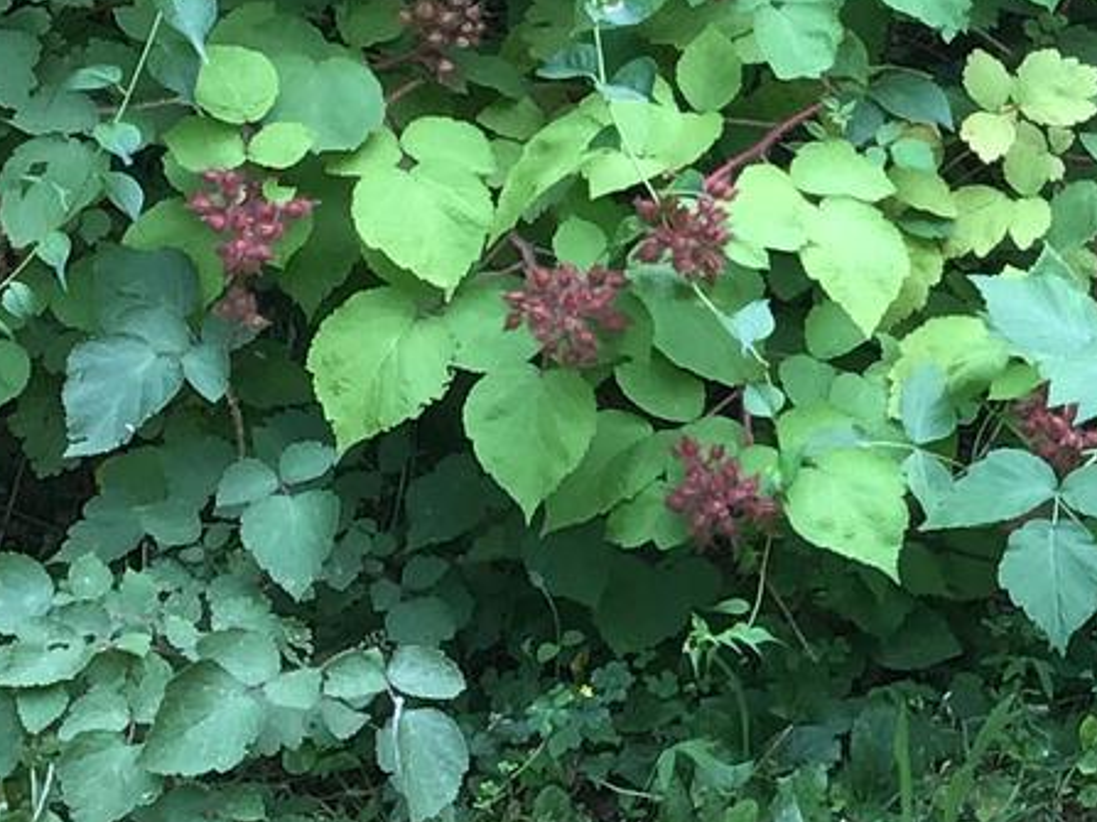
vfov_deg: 10.4
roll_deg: -1.4
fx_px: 4499
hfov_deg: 13.5
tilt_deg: -2.5
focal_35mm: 142
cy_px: 535
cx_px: 1342
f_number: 2.4
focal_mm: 3.3
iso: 25
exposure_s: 1/121
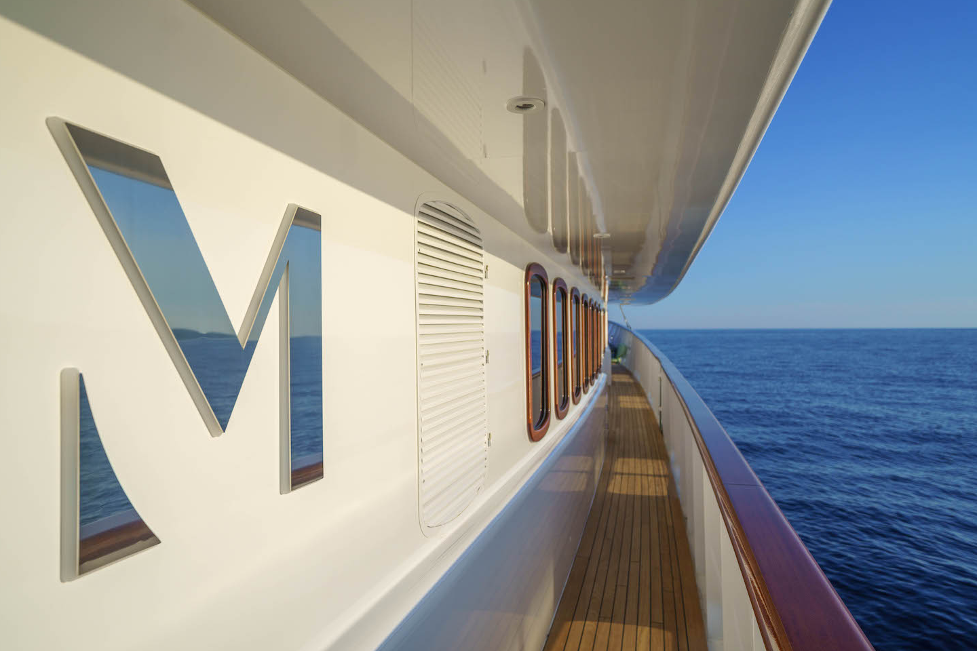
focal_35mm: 25
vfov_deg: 51.3
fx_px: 678
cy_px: 335
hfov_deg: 71.5
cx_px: 494
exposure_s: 1/2000
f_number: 4
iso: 100
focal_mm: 24
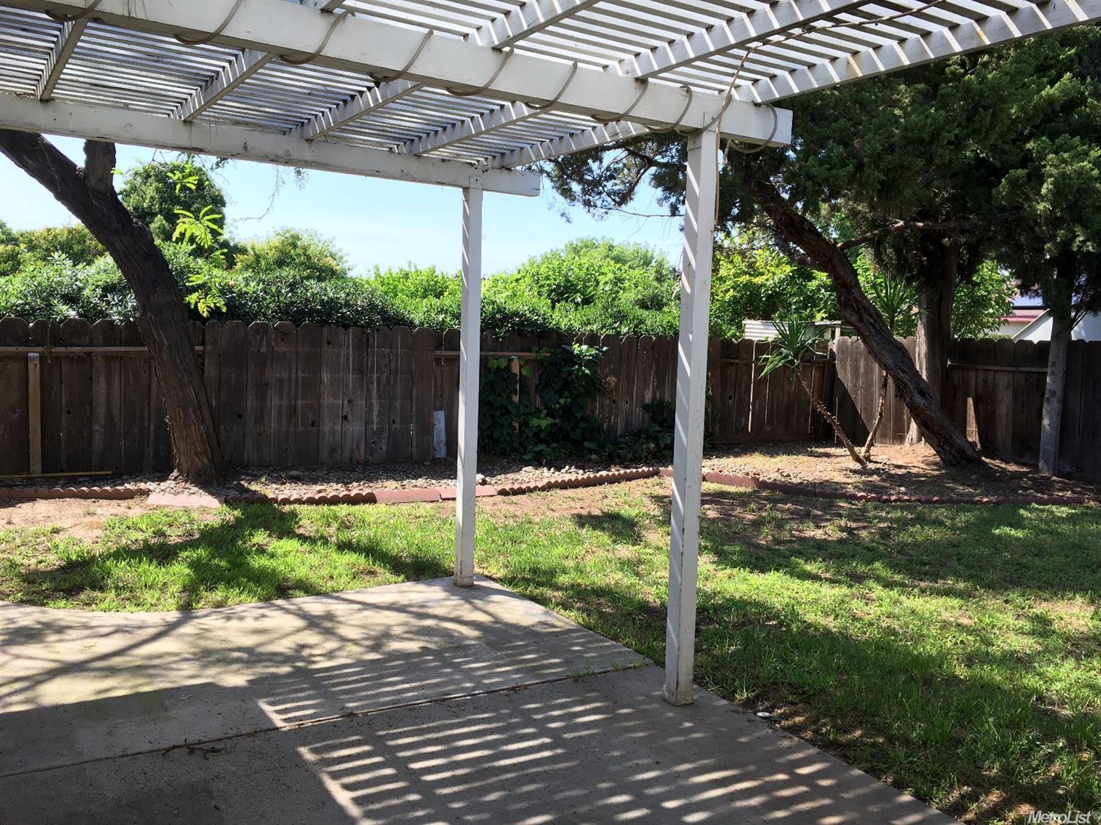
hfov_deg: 61.7
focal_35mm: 29
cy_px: 412
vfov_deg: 48.2
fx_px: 922
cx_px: 550
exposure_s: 1/386
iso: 25
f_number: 2.2
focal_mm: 4.15
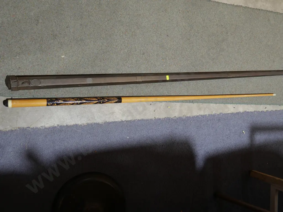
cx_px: 142
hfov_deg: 49.0
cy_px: 106
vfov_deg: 37.8
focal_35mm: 38
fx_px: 311
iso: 400
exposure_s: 1/60
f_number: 4.1
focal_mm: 19
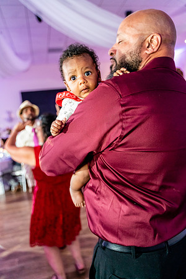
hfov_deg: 46.4
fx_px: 217
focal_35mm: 28
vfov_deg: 65.5
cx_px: 93
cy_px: 140
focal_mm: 28
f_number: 2.8
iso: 8000
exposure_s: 1/125
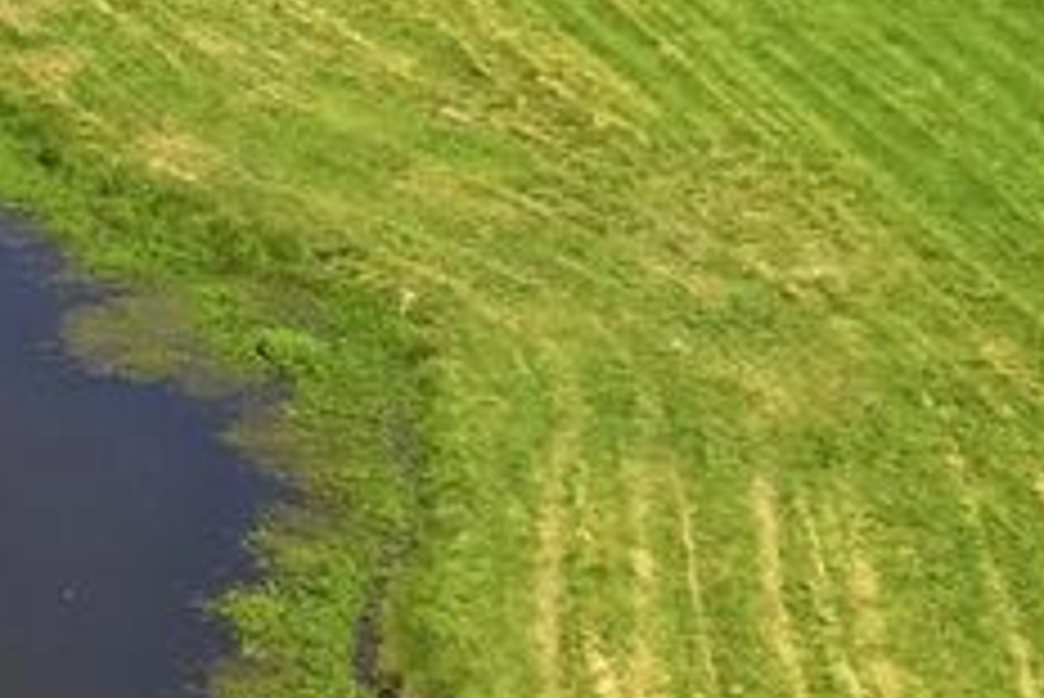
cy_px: 113
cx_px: -698
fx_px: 3192
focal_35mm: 110
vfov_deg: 12.4
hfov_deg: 16.3
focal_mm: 4.5
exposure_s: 1/640
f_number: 2.8
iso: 100
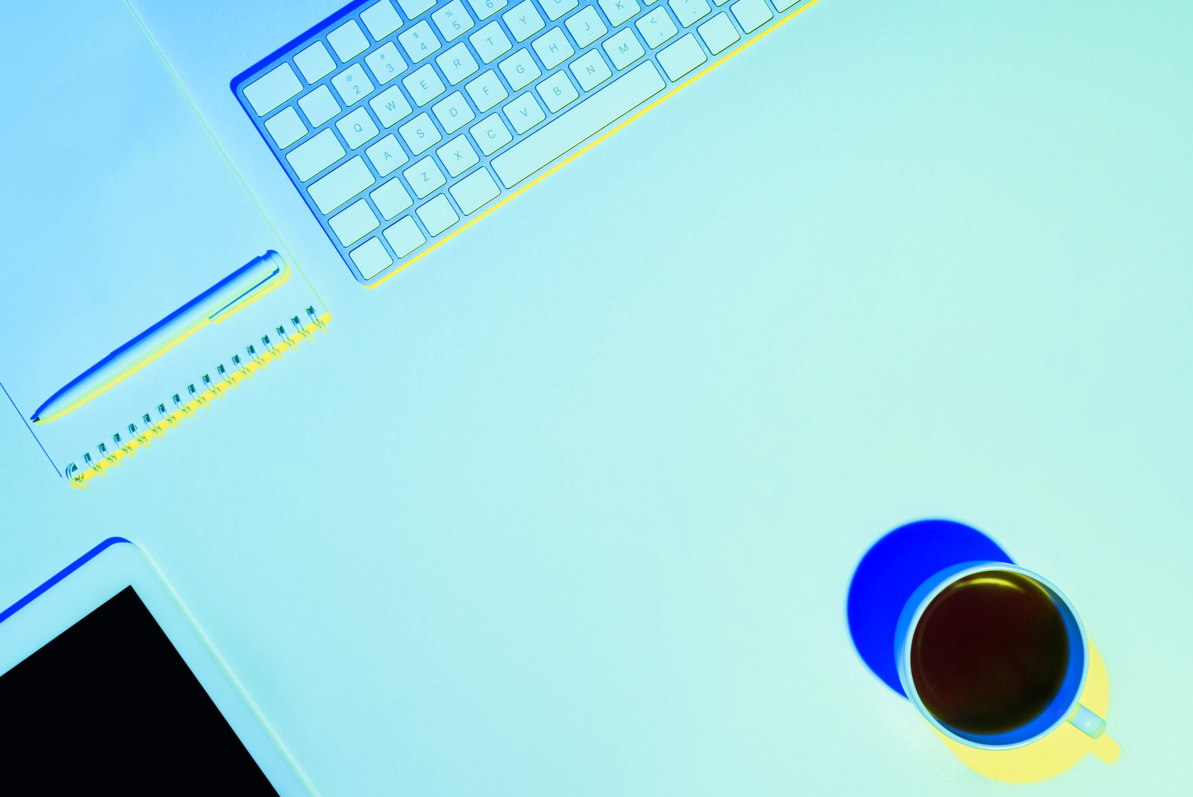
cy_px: 398
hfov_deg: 39.6
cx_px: 596
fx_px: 1658
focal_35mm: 50
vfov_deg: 27.0
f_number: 10
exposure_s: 1/160
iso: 64
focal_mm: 50
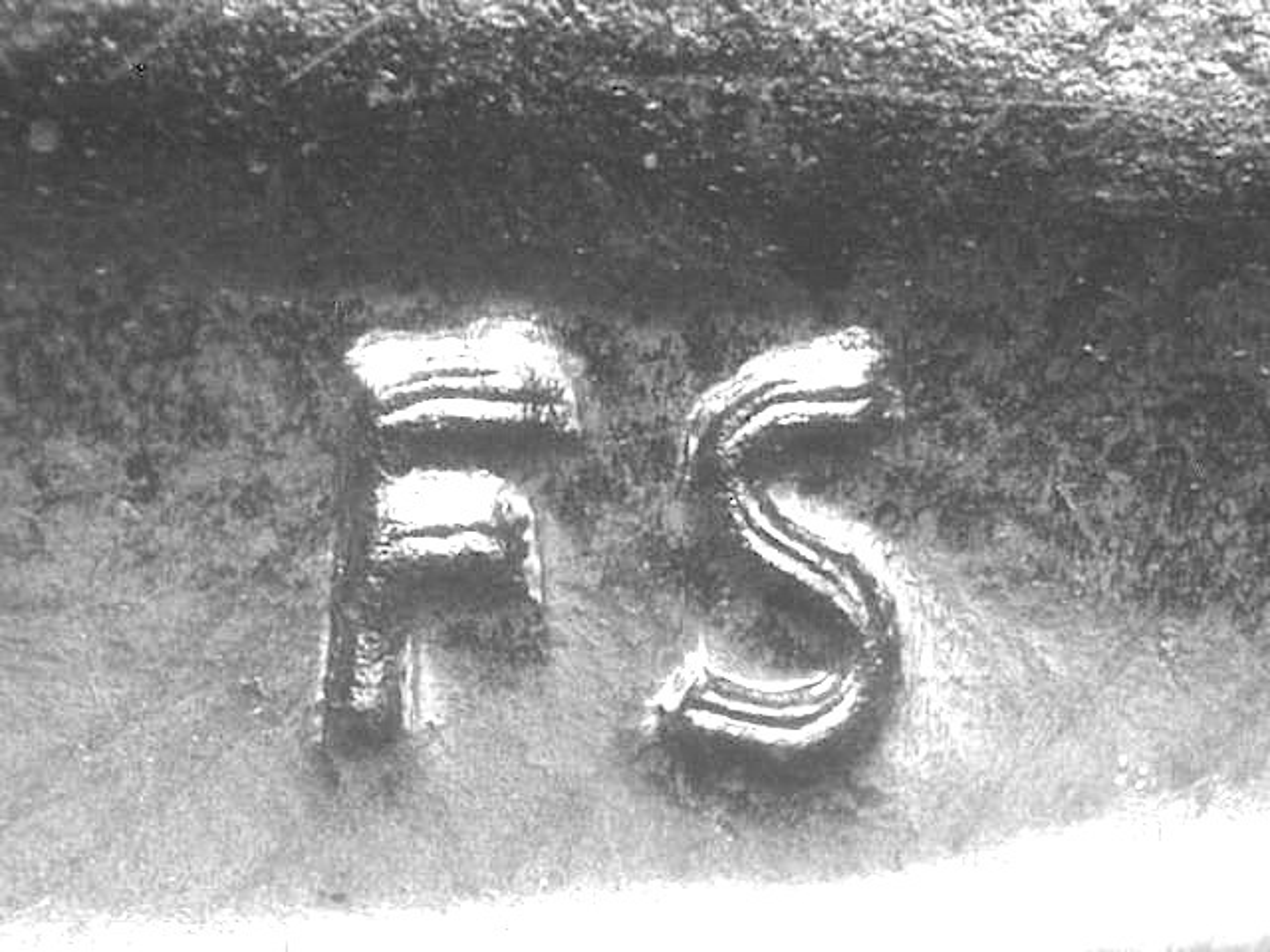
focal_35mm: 154
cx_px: 635
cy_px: 476
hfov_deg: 12.8
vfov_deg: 9.6
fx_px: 5650
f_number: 5.1
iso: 165
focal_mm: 32
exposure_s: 1/4.2
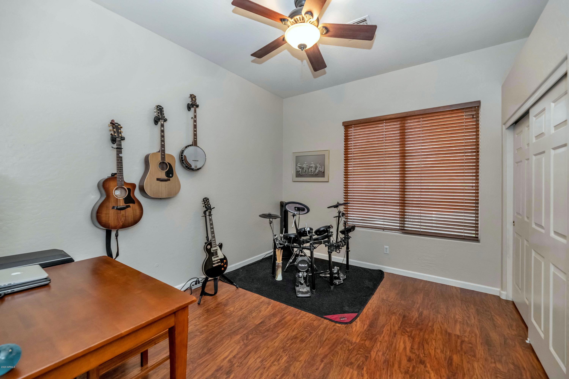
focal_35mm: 14
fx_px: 221
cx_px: 284
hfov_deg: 104.3
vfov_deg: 81.2
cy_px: 190
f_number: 4
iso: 1000
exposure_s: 1/100
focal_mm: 14
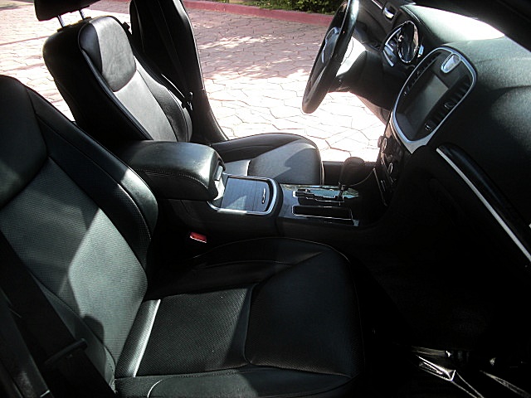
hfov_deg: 51.4
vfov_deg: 39.7
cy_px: 199
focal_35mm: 36
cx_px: 266
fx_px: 552
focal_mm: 6.3
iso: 50
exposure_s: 1/200
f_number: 2.8
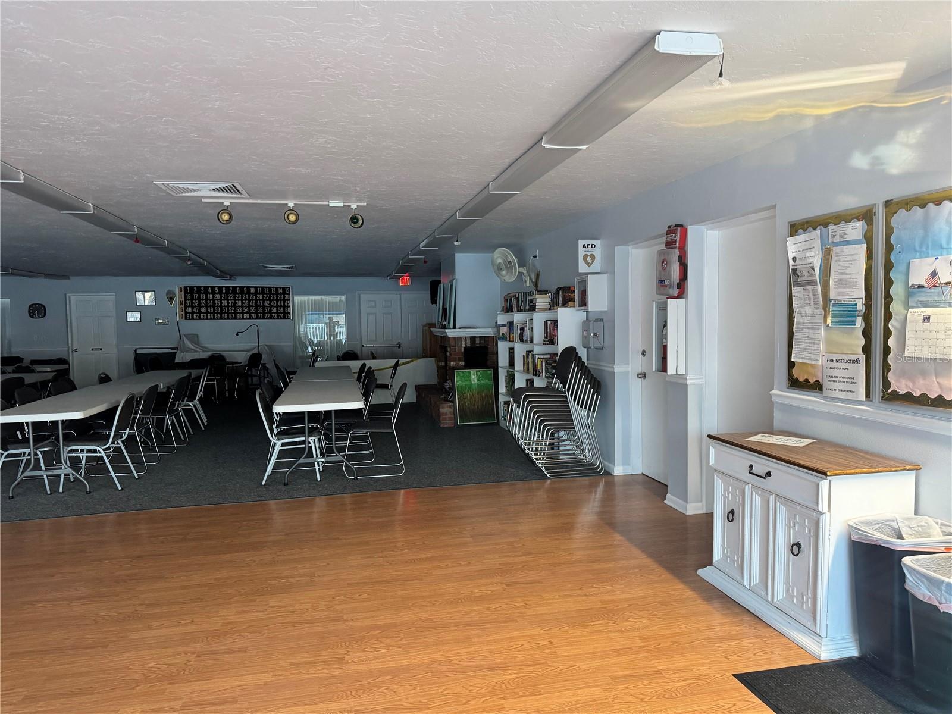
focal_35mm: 24
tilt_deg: -3.8
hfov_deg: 71.6
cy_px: 357
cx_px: 476
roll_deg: +0.9
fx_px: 660
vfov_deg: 56.8
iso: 320
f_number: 1.78
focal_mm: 6.76
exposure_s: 1/60
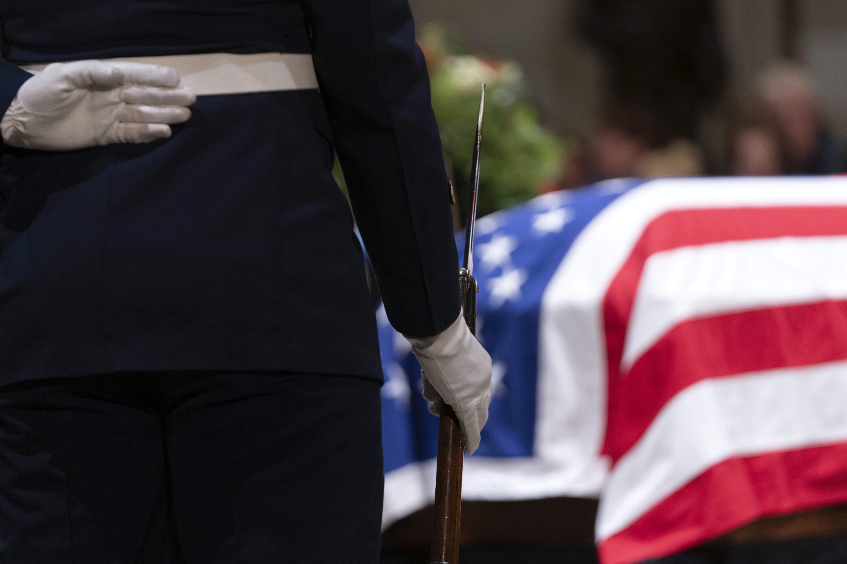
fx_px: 4705
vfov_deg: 6.9
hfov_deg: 10.3
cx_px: 424
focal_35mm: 200
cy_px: 282
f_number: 2.8
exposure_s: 1/500
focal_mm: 200
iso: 2000
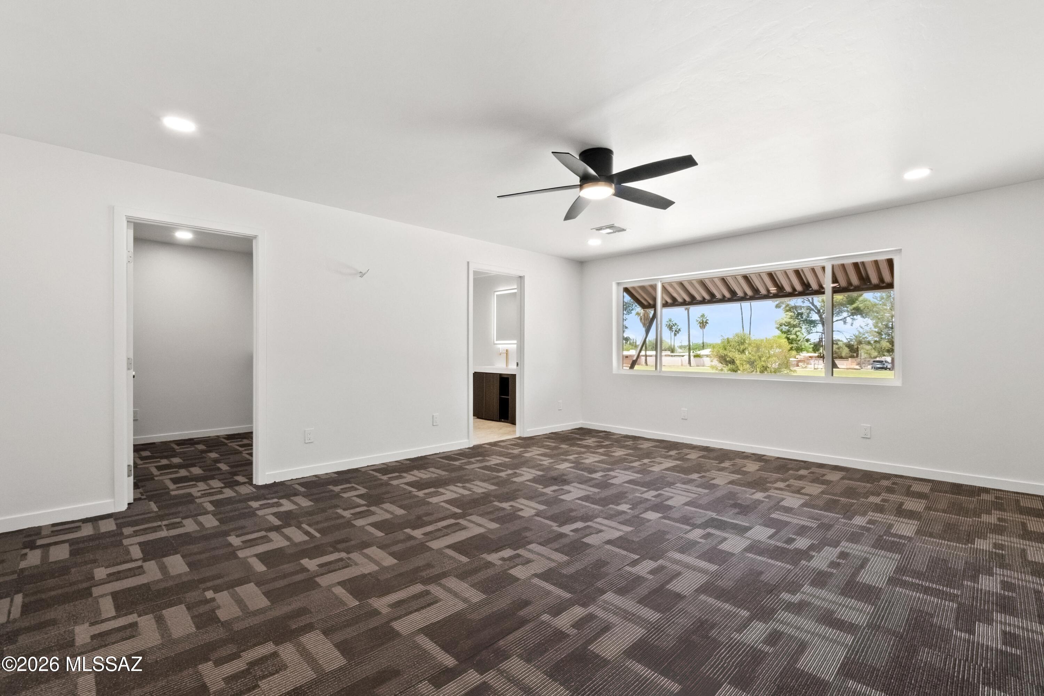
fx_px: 435
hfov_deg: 100.4
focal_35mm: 15
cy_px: 348
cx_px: 522
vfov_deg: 77.3
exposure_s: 1/3
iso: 800
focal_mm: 10
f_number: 22
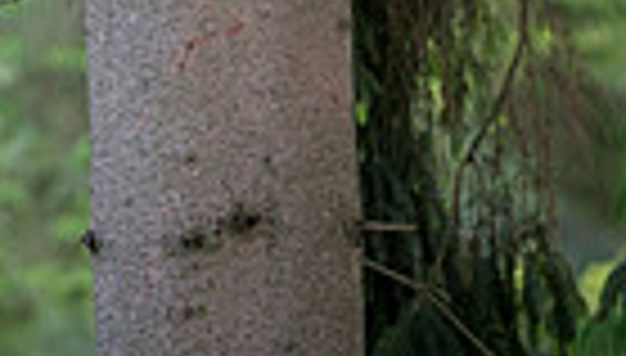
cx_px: -192
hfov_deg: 2.9
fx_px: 12314
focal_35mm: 740
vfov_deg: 1.7
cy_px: 94
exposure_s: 1/800
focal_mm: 167
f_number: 3.5
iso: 800
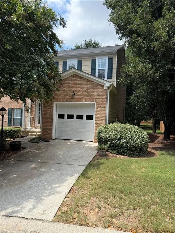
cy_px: 116
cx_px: 88
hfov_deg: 56.8
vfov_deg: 71.6
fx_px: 162
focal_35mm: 24
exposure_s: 1/3279
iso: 100
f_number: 1.78
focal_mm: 6.76
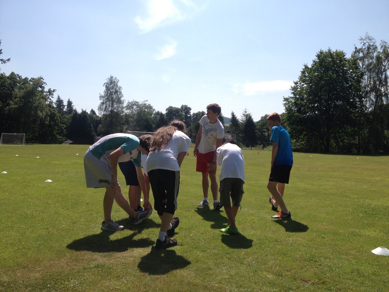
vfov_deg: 40.7
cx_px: 194
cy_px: 146
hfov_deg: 52.6
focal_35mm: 35
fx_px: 393
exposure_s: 1/2045
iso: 50
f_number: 2.4
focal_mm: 4.28
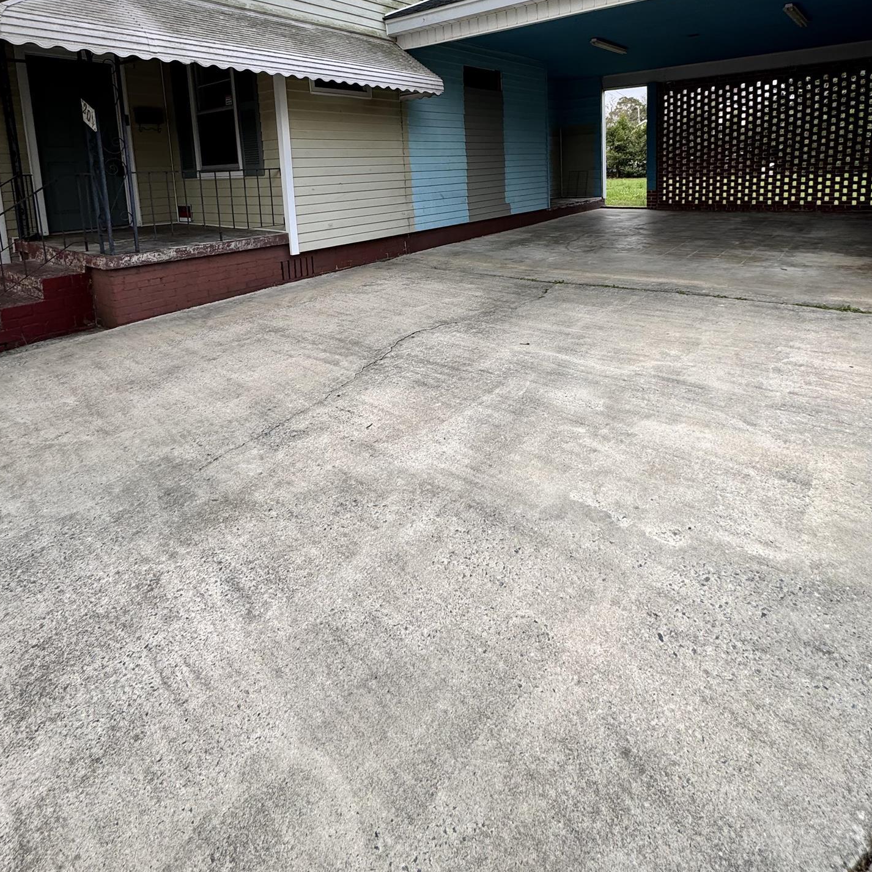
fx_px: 570
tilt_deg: -6.5
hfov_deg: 74.8
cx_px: 460
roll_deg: +2.6
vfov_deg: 70.7
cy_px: 239
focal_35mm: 20
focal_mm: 2.22
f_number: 2.2
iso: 40
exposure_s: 1/297
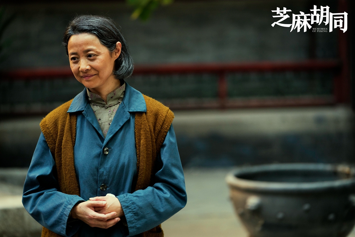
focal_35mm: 162
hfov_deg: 12.7
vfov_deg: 8.5
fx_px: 1598
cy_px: 118
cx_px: 178
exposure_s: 1/125
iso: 2000
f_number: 3.2
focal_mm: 162
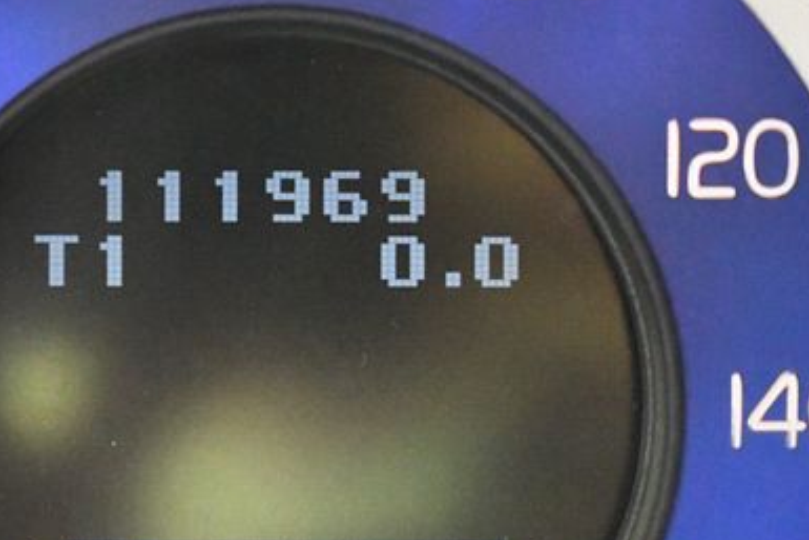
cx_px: 227
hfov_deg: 11.2
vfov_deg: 7.5
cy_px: 212
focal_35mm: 183
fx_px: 4114
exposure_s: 1/40
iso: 12800
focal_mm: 55
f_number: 5.6
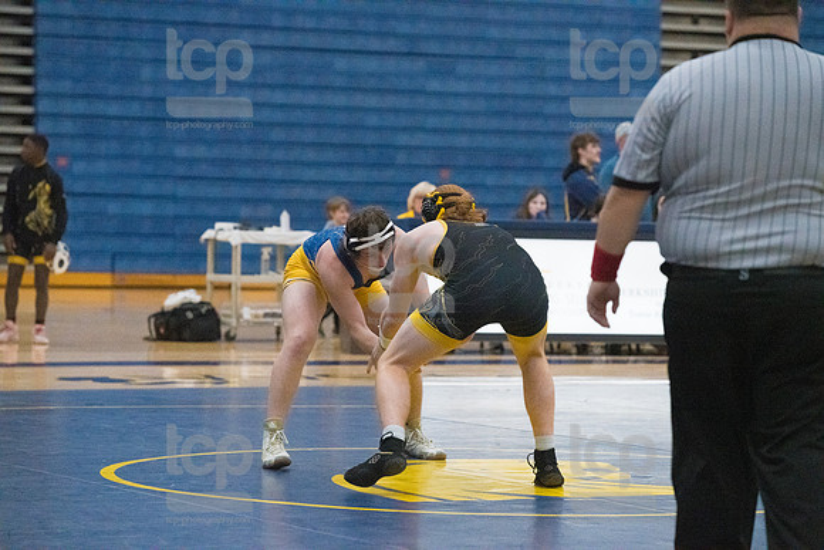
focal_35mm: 145
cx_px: 412
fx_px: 3320
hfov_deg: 14.2
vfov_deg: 9.5
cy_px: 275
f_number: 4.5
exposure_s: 1/1250
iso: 8000
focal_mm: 145
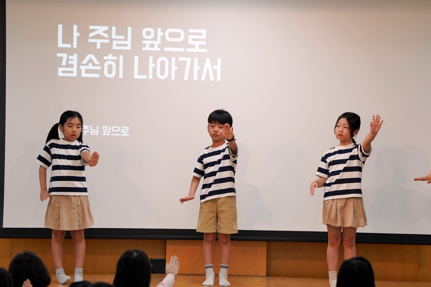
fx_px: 1820
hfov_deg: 13.5
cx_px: 216
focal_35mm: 152
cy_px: 144
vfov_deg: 9.0
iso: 640
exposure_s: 1/160
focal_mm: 152
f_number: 4
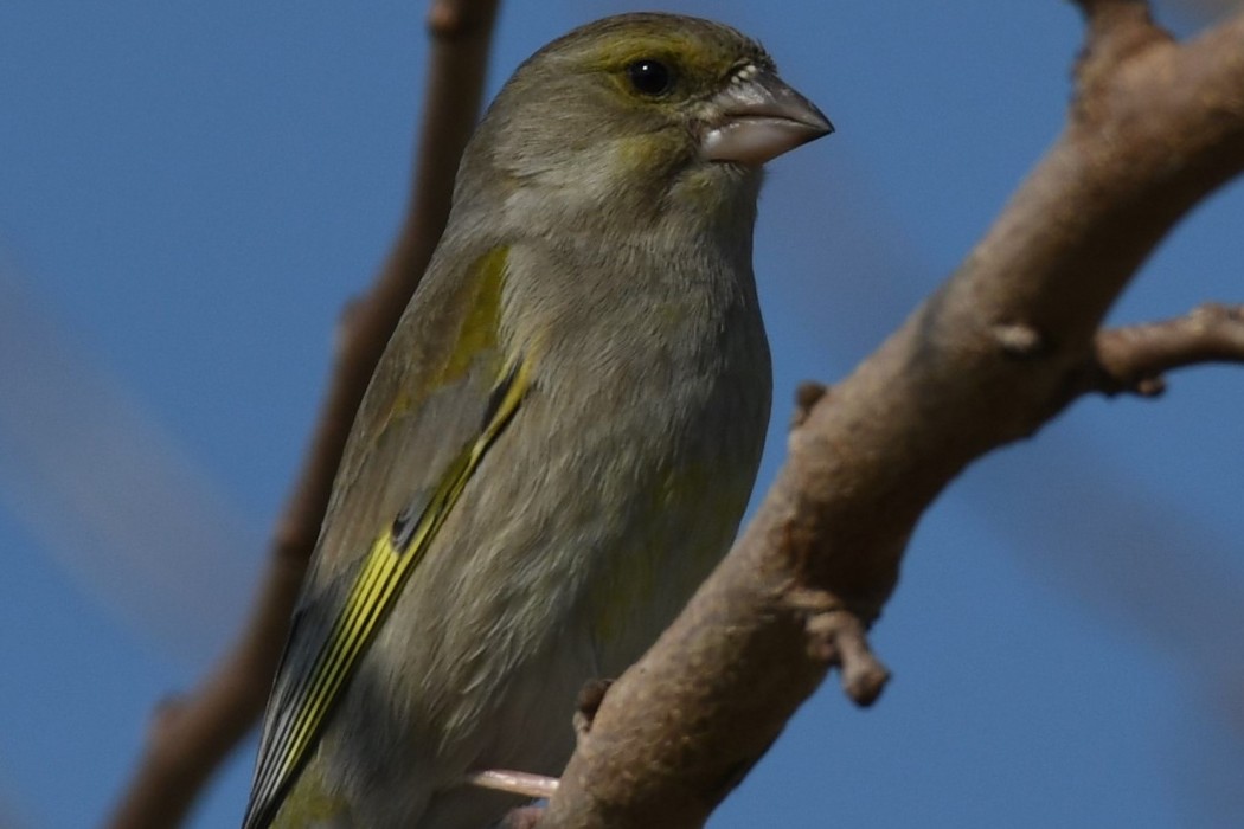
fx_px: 23841
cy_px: 414
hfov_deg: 3.0
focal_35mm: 690
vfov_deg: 2.0
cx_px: 622
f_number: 6.3
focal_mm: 460
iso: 250
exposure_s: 1/2500
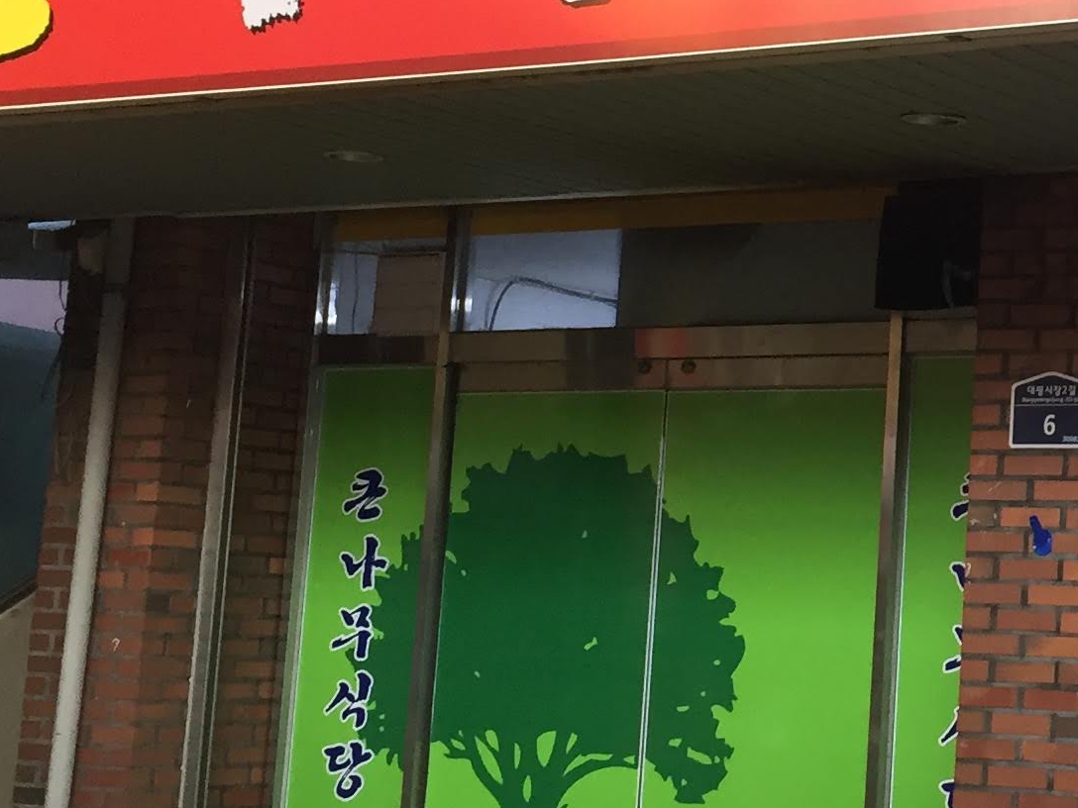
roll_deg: -1.4
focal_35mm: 87
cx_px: 1248
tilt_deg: +8.8
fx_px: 2709
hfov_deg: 21.1
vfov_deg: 16.9
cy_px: 250
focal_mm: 4.15
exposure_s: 1/30
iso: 32
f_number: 2.2
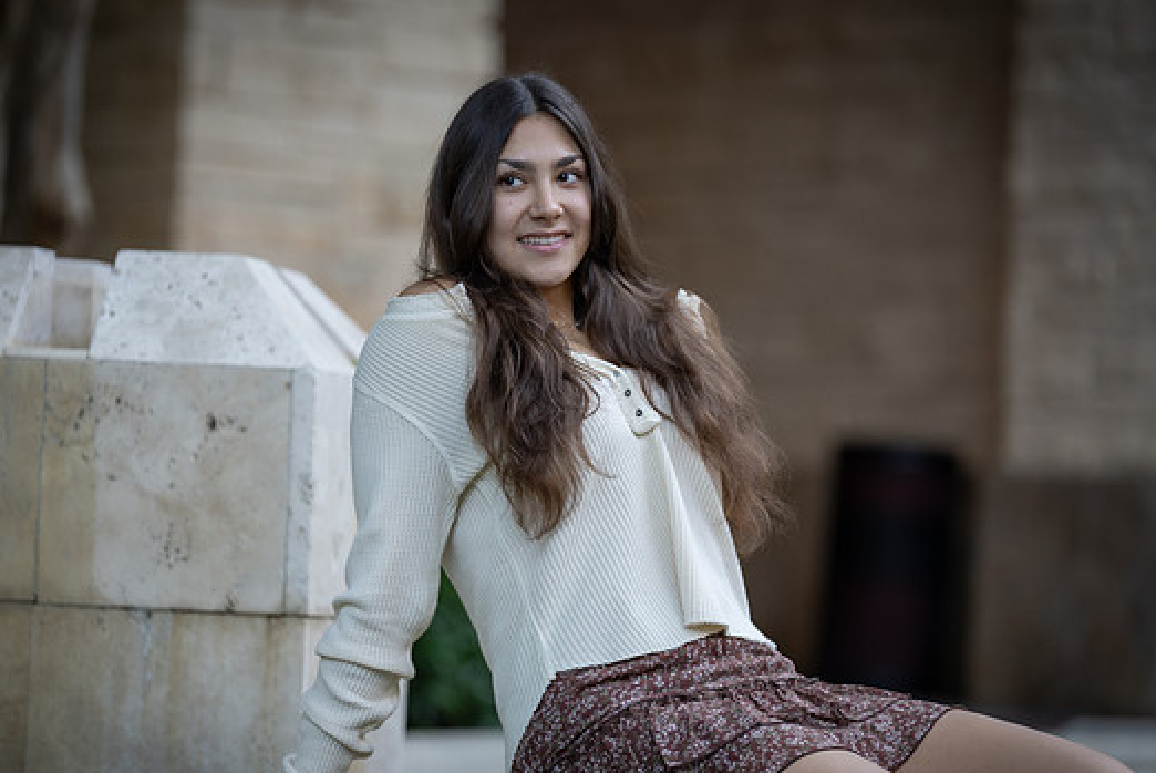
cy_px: 415
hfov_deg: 11.3
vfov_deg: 7.6
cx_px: 565
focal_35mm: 181
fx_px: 5817
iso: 500
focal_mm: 163
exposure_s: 1/320
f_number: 2.8
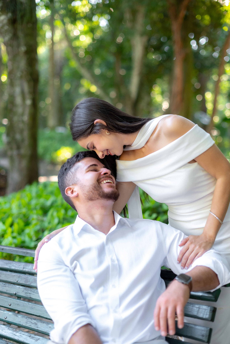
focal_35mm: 50
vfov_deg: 39.6
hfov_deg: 27.0
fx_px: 479
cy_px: 172
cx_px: 115
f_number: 2
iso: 400
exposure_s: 1/160
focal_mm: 50
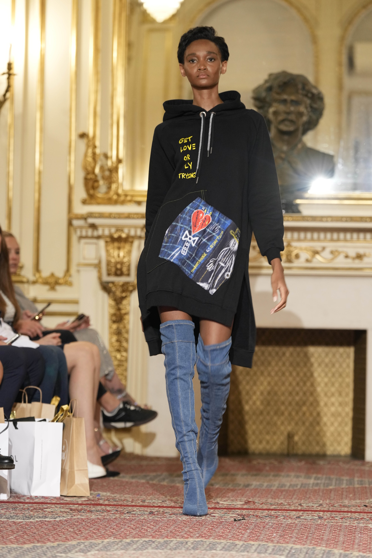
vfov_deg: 15.4
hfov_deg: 10.3
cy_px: 279
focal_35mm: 133
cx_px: 186
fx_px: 2062
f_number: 3.5
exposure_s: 1/125
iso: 2000
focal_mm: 133
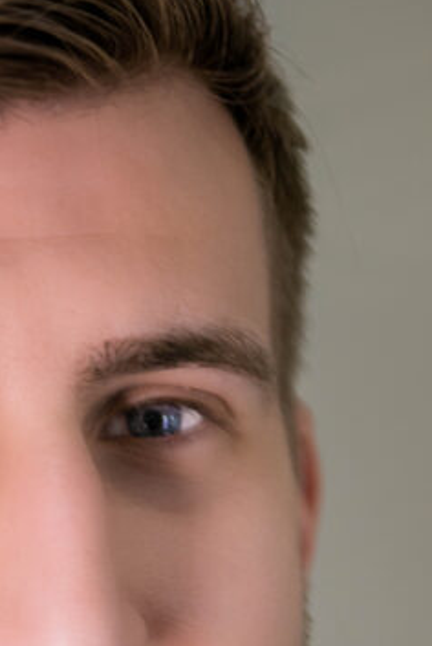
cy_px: 795
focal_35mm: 228
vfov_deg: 8.9
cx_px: -104
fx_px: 4096
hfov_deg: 6.0
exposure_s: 1/100
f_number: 2.8
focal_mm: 70
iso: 200
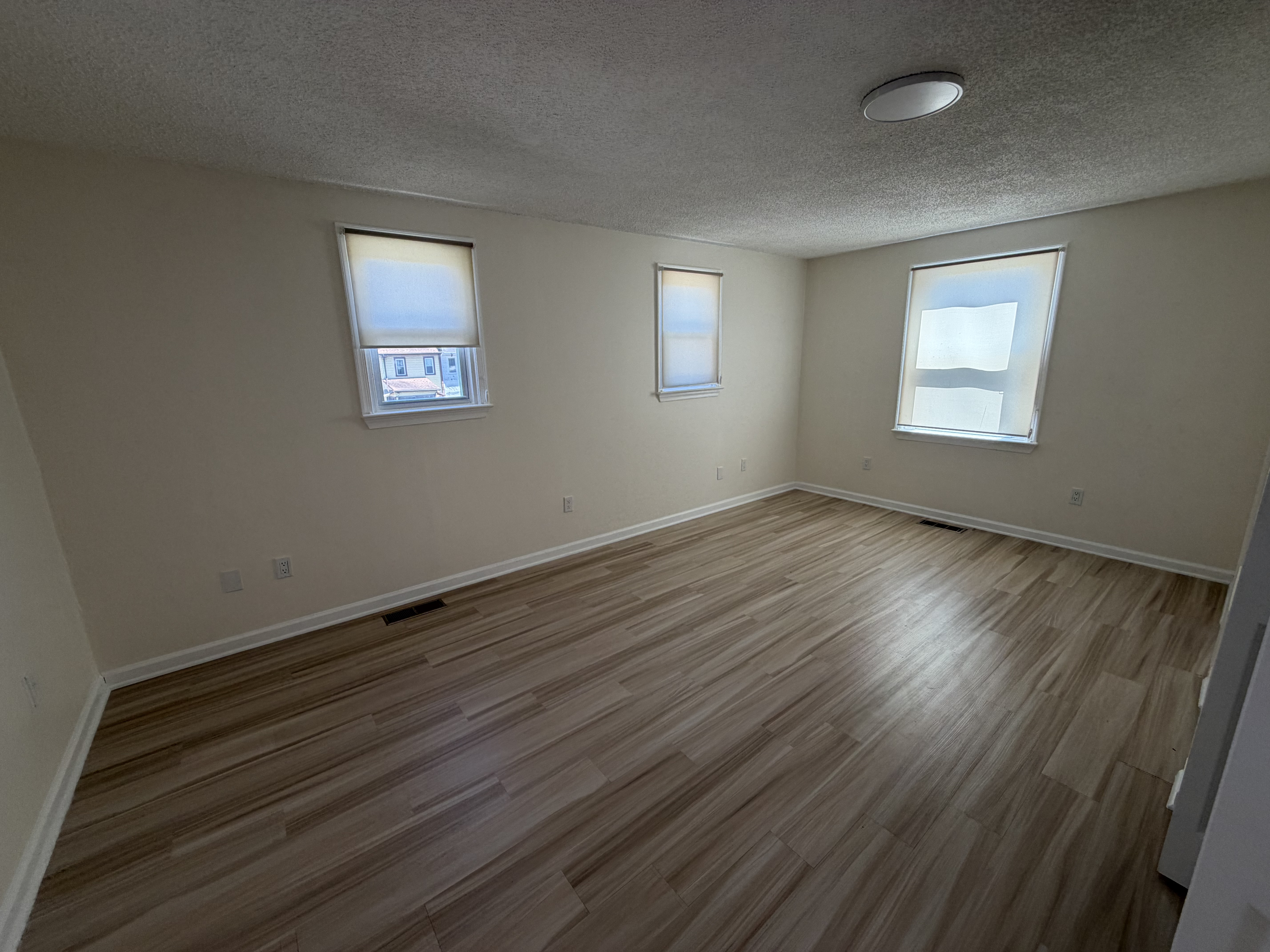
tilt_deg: -13.5
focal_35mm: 14
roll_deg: +1.9
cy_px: 476
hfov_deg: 102.1
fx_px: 514
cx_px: 635
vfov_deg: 85.7
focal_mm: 2.22
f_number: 2.2
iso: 100
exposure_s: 1/121
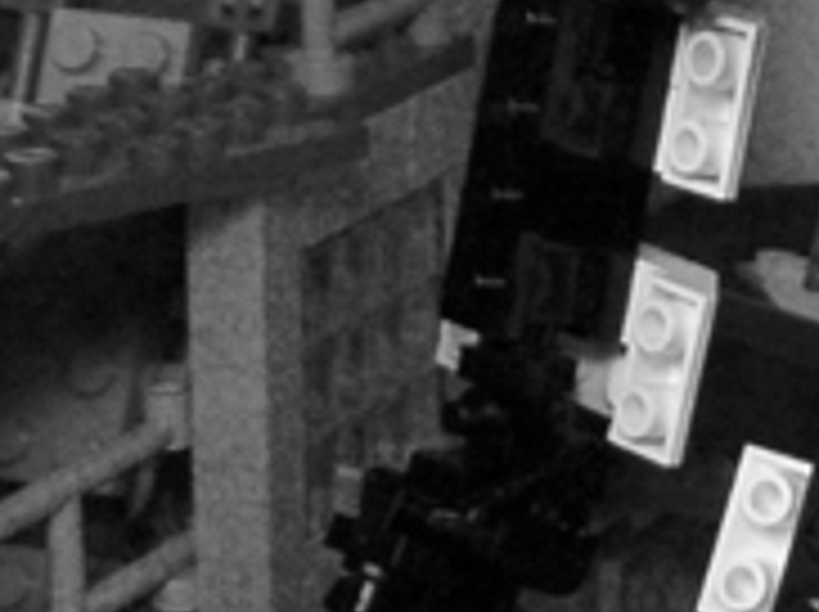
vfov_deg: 8.9
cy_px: -270
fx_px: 3851
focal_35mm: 163
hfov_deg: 11.9
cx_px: 981
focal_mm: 5.7
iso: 80
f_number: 2.8
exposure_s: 1/45
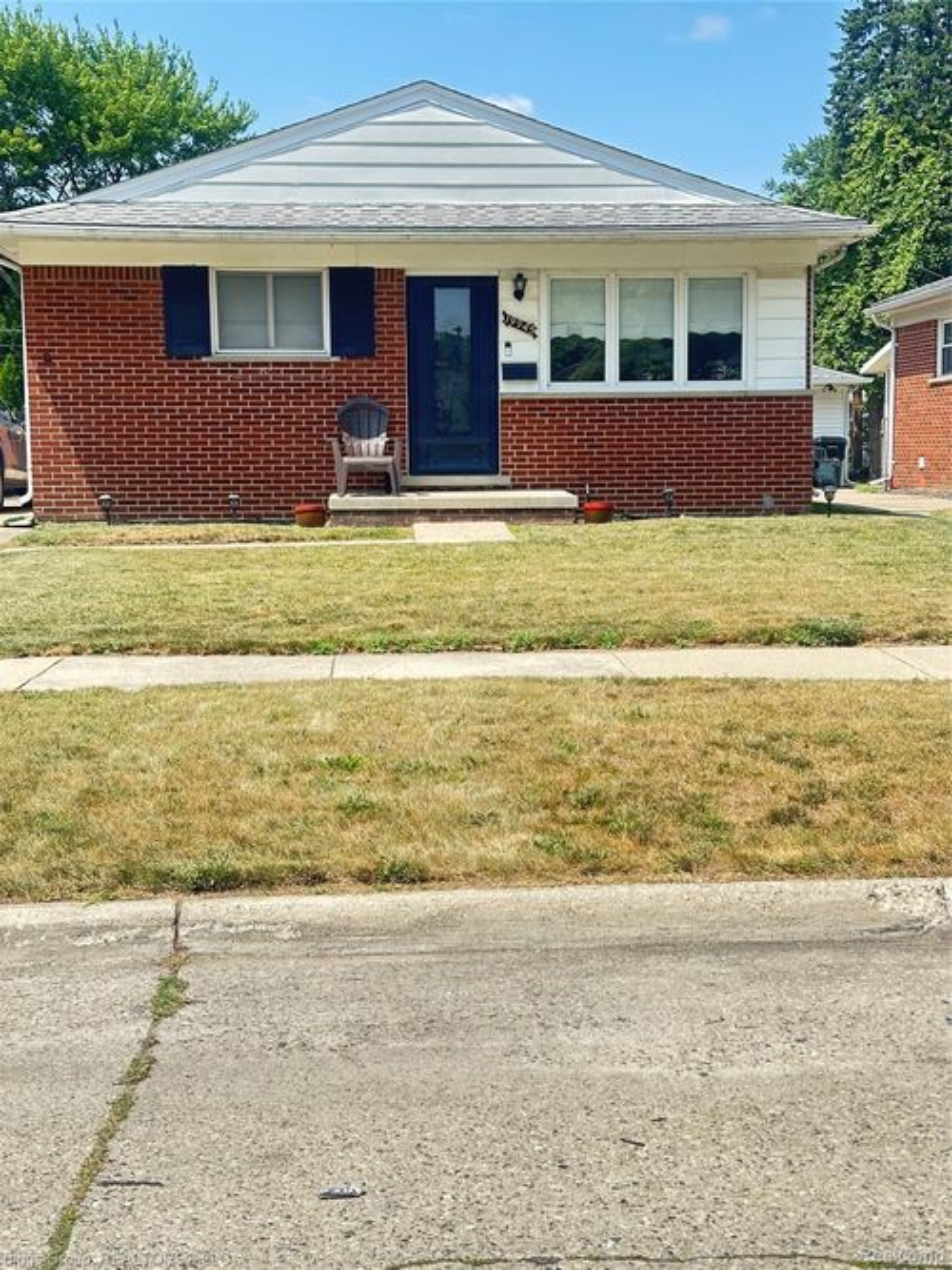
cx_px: 476
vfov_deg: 39.7
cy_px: 635
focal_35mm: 48
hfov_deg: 30.3
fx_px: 1761
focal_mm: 6.86
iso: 64
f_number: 1.78
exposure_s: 1/1212
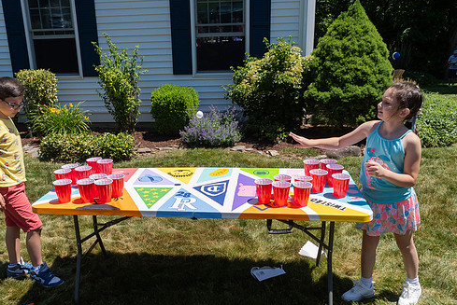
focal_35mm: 32
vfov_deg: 41.1
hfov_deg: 58.5
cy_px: 174
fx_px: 407
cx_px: 205
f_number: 8
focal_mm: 18
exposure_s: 1/2000
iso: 640
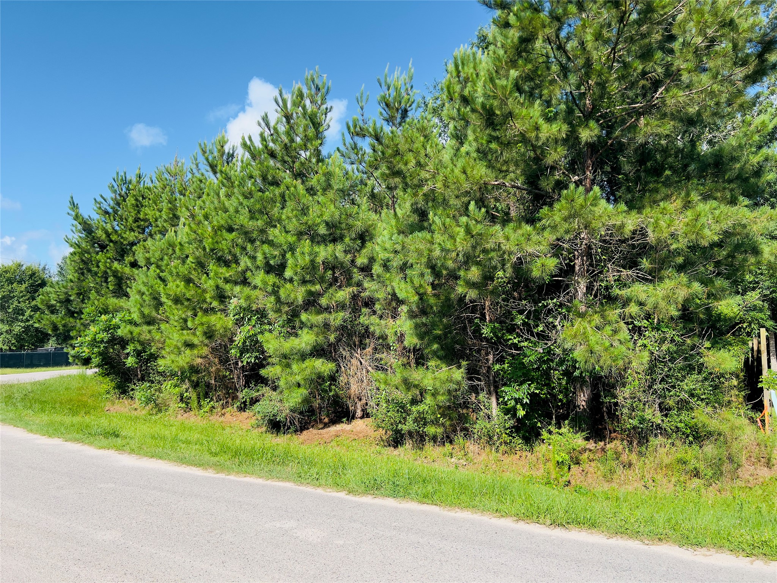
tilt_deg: +5.5
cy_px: 292
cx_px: 388
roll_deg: -0.2
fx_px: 584
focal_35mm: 26
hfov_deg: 67.3
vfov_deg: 53.1
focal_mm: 5.7
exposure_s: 1/2571
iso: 50
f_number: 1.5
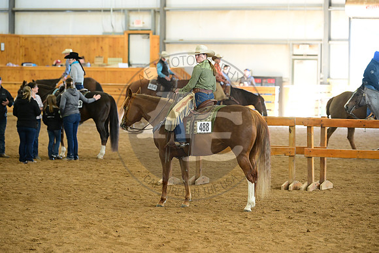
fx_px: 1685
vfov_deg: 8.6
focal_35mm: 160
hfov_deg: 12.8
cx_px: 190
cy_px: 126
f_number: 4
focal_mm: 160
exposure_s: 1/250
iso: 5000
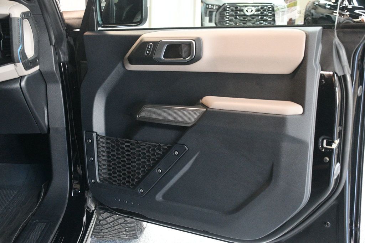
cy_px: 122
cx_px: 182
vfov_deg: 34.2
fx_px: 395
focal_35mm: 39
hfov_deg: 49.6
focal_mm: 26
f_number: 3.8
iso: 4500
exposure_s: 1/60
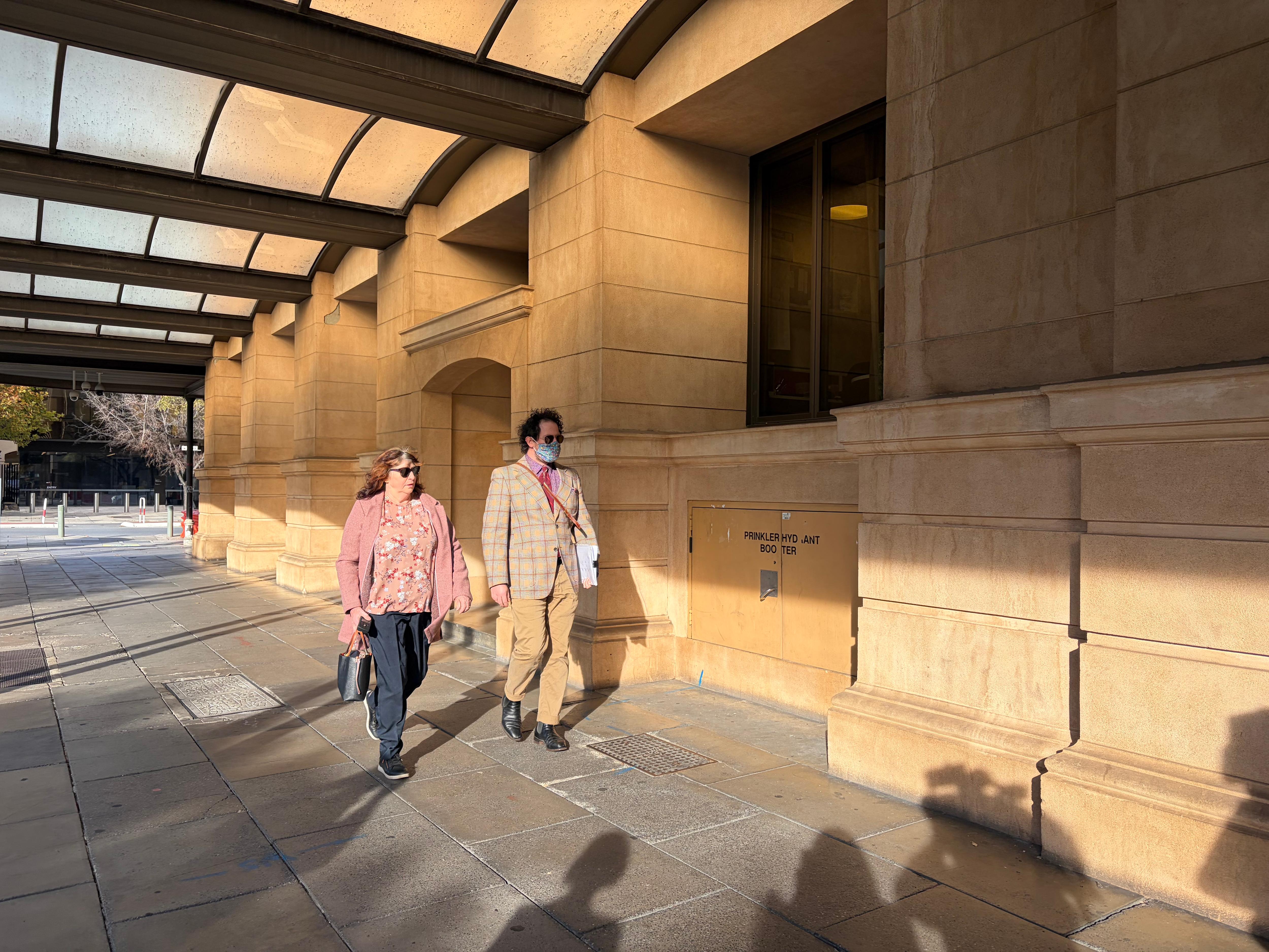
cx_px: 634
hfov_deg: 67.3
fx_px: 953
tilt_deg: +1.2
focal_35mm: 26
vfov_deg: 53.1
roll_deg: -0.6
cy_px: 476
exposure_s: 1/959
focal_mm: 5.96
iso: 50
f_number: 1.6
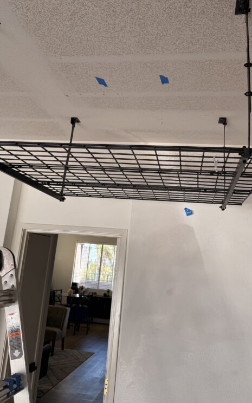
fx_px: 385
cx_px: 134
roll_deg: -5.6
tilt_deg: +16.5
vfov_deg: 54.7
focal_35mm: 35
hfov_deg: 36.3
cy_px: 150
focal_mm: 6.76
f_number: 1.78
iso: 125
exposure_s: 1/229
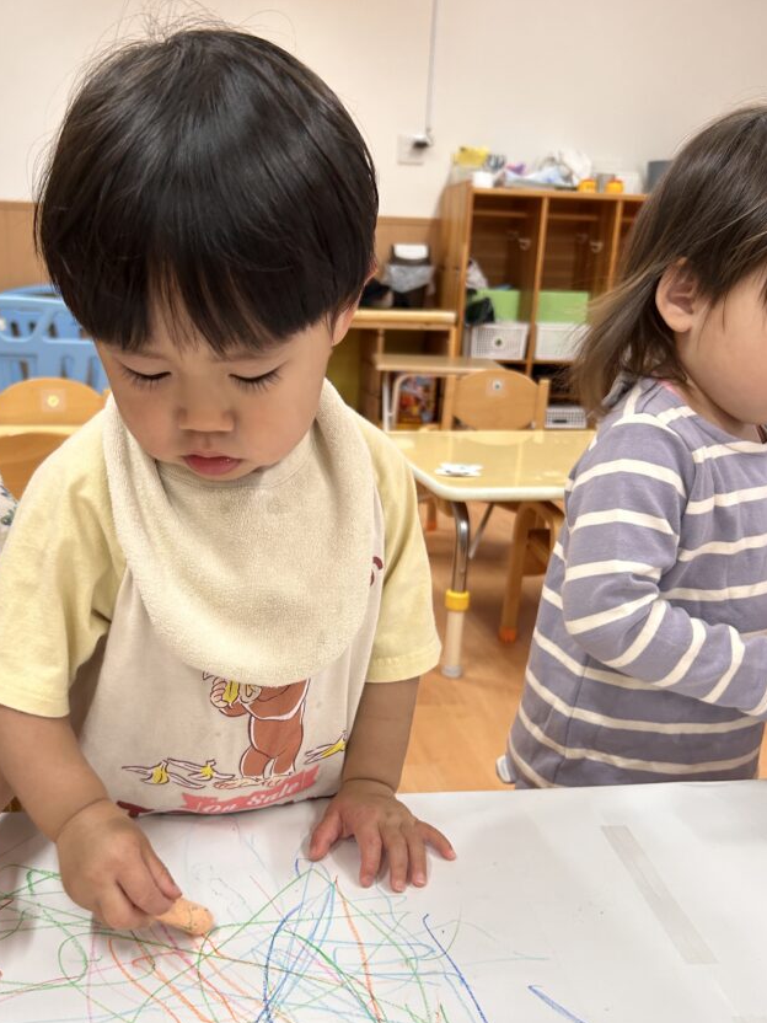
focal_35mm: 32
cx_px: 318
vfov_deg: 56.6
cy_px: 587
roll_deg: -3.5
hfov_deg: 44.0
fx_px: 945
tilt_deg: -19.1
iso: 80
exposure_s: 1/120
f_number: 1.5
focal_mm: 5.7
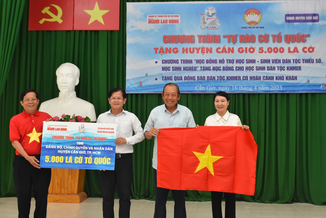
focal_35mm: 42
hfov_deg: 46.4
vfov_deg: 31.9
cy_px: 109
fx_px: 380
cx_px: 163
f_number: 4.5
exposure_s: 1/125
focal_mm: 28
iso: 1600
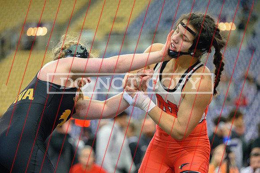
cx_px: 139
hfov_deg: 13.5
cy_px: 95
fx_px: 1101
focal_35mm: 152
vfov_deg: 9.0
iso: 4000
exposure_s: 1/800
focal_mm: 135
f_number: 2.8
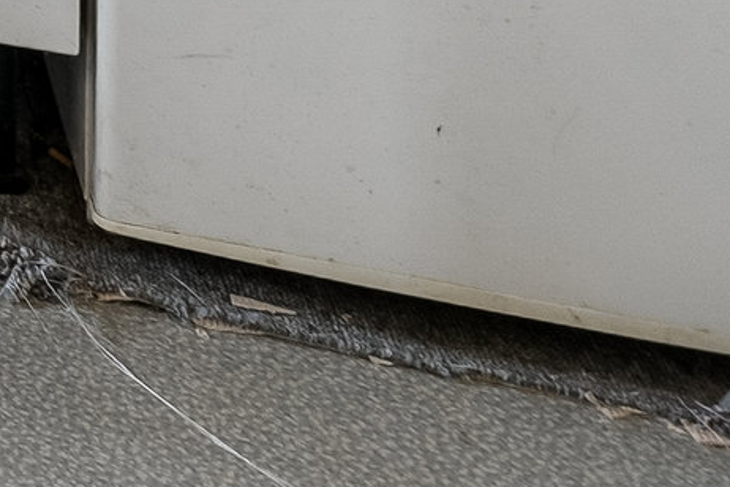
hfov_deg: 10.8
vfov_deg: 8.4
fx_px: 2669
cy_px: -1058
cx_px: -1439
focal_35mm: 132
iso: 200
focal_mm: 13.5
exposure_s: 1/4
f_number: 8
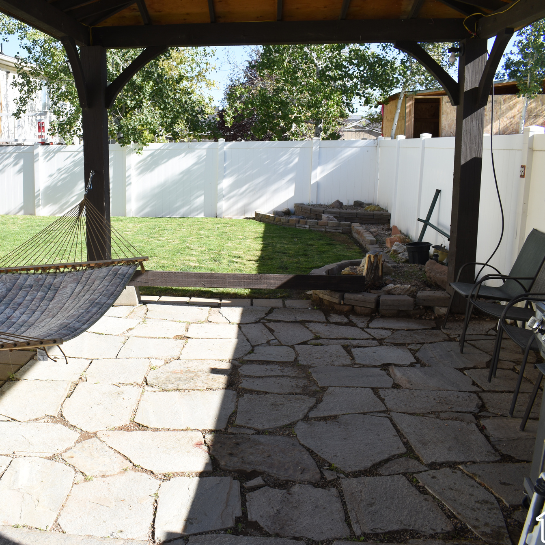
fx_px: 623
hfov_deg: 46.4
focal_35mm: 35
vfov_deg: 47.2
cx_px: 174
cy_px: 274
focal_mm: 18
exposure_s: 1/125
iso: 100
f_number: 7.1
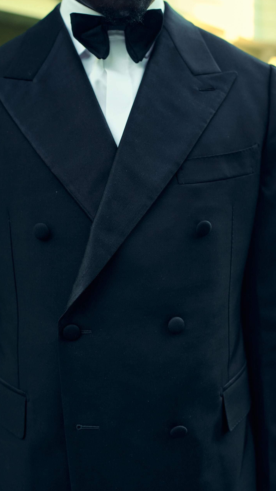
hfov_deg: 32.0
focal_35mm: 37
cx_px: 120
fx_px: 481
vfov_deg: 54.0
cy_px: 246
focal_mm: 35
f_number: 2.8
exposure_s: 1/160
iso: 1250
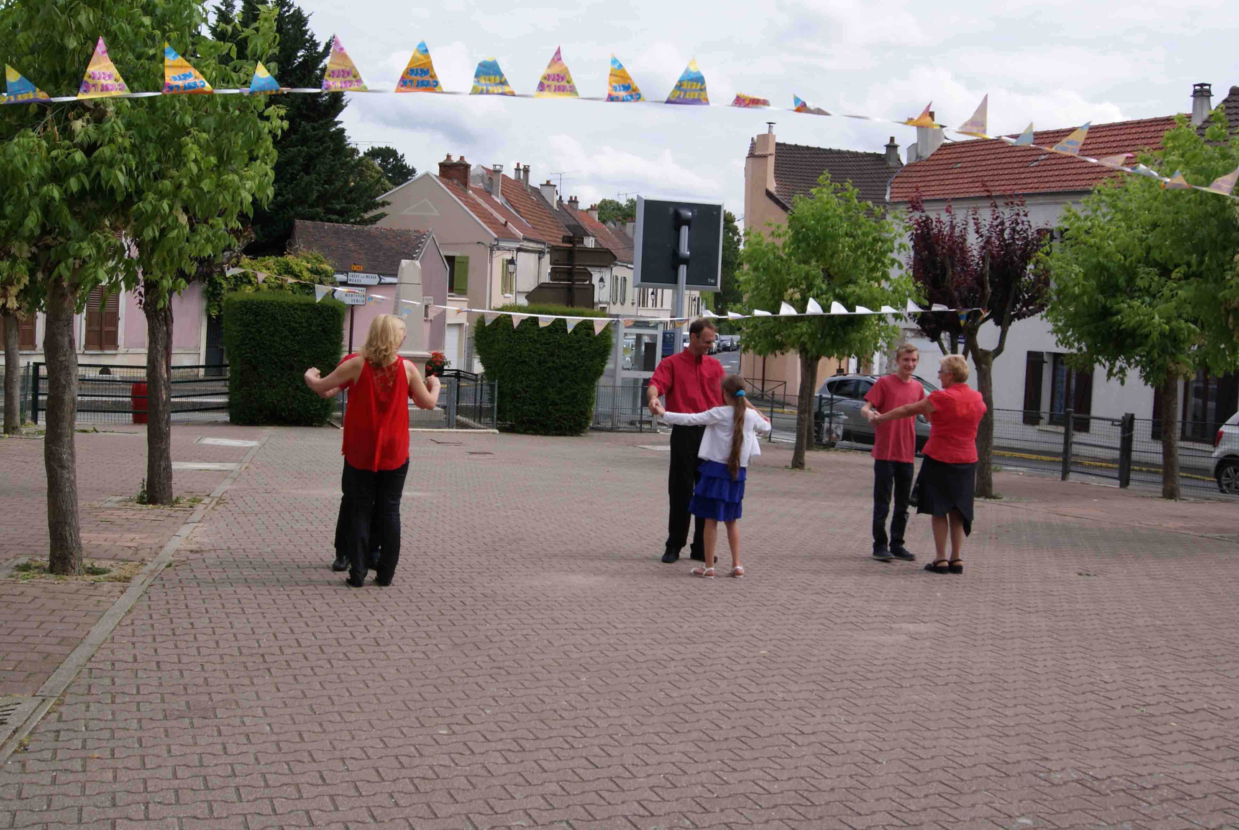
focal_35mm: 36
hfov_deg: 53.1
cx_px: 620
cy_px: 415
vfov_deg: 37.0
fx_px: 1240
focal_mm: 24
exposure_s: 1/200
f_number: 11
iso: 100
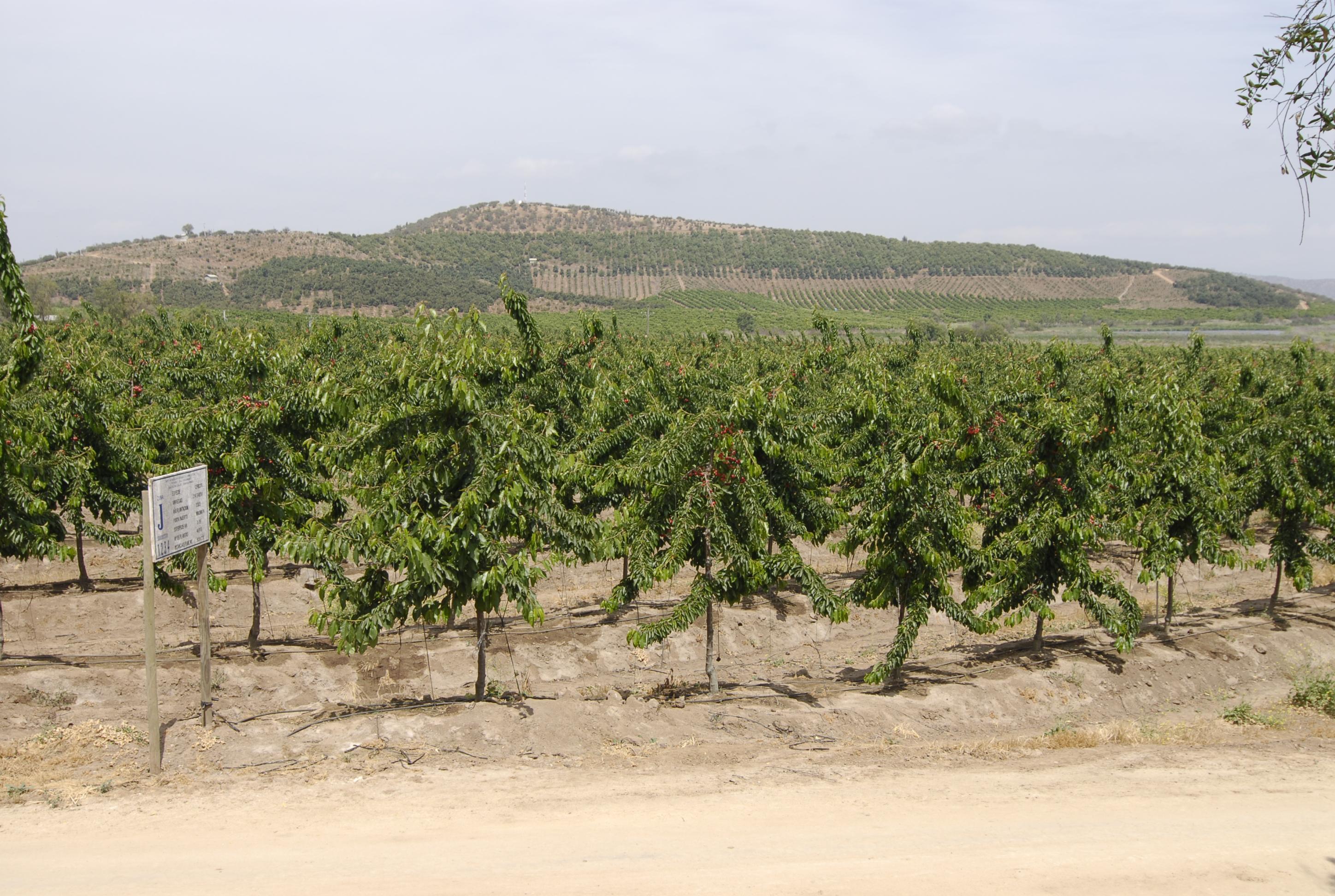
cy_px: 448
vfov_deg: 37.0
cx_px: 668
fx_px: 1338
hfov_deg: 53.0
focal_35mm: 36
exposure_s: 1/320
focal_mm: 24
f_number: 7.1
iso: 100
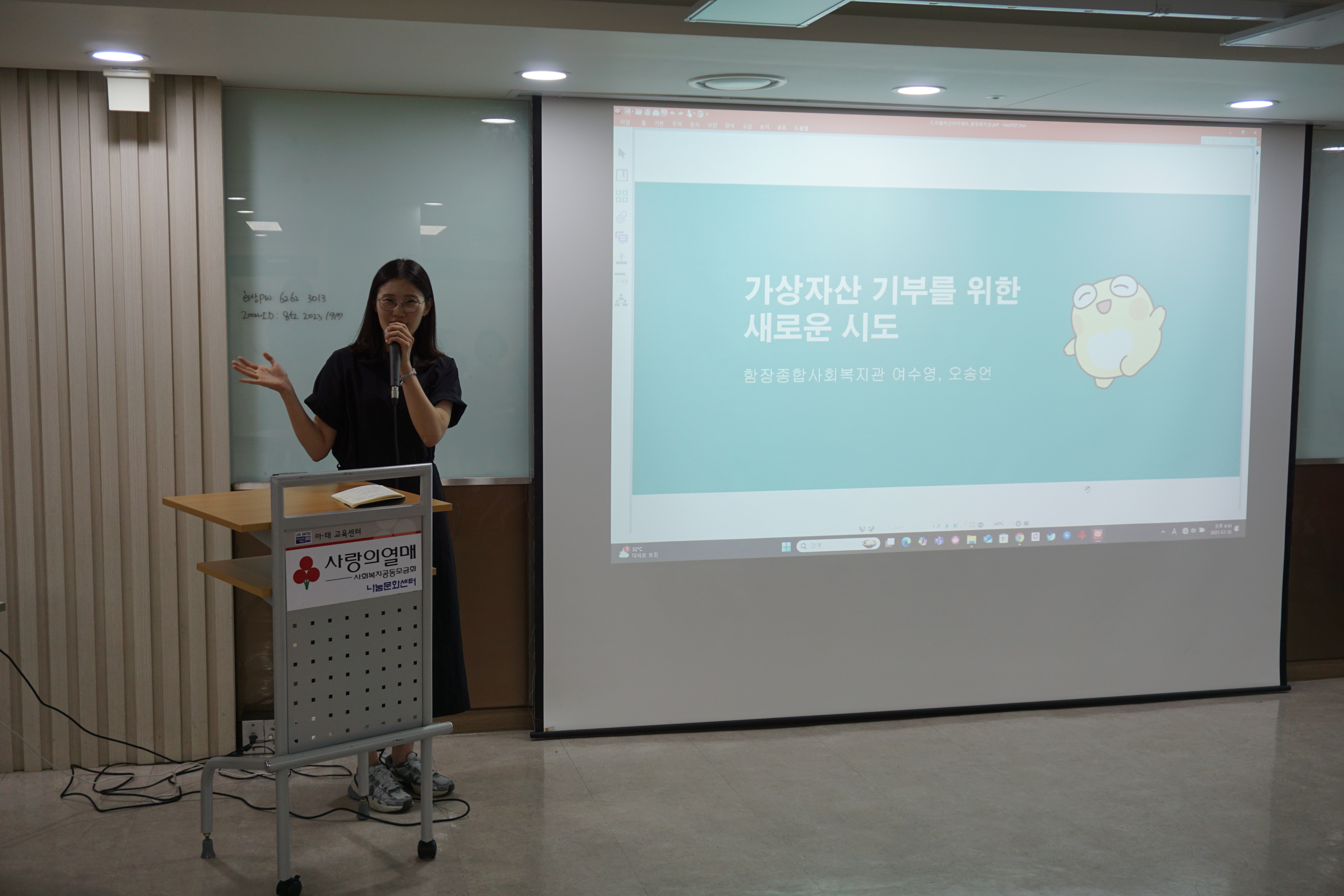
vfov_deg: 34.2
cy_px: 448
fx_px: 1456
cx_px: 672
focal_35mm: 39
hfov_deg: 49.6
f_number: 4.5
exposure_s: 1/60
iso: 200
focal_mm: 26
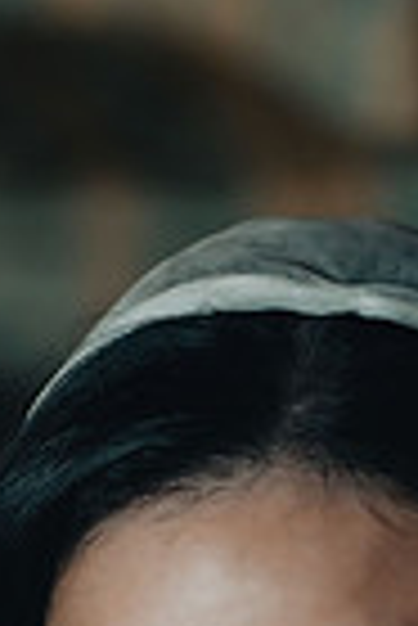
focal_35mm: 291
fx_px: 5055
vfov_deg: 6.9
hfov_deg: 4.7
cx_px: 243
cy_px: 986
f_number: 3.5
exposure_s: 1/500
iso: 800
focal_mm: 90
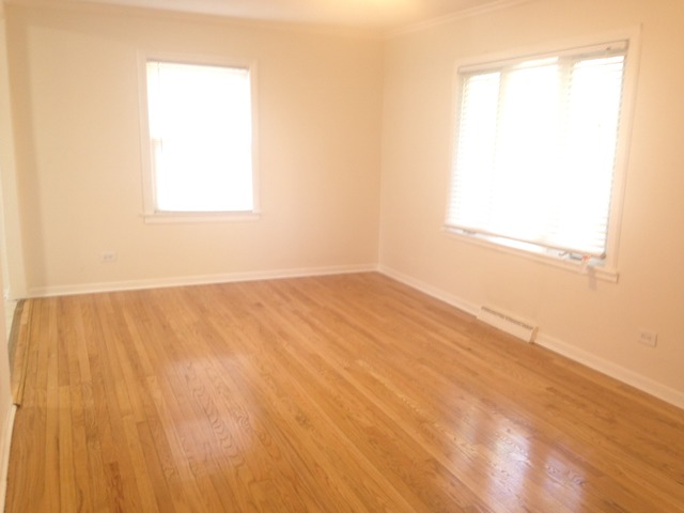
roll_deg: -1.6
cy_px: 256
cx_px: 342
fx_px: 652
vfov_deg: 42.9
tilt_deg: -12.5
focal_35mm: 33
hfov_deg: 55.4
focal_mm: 4.12
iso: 50
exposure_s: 1/20
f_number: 2.4
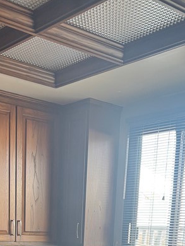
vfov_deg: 26.1
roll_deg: -1.7
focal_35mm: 63
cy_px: 320
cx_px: 63
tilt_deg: -12.2
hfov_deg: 23.2
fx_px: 448
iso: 160
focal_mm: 6.76
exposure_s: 1/121
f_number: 1.78
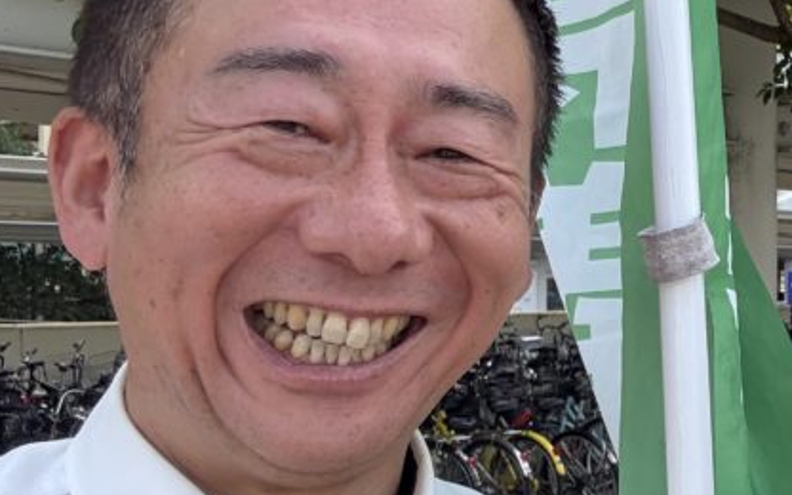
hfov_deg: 30.4
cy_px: 259
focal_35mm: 60
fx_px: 1295
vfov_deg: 21.6
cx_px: 872
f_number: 1.9
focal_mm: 2.69
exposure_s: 1/283
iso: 25
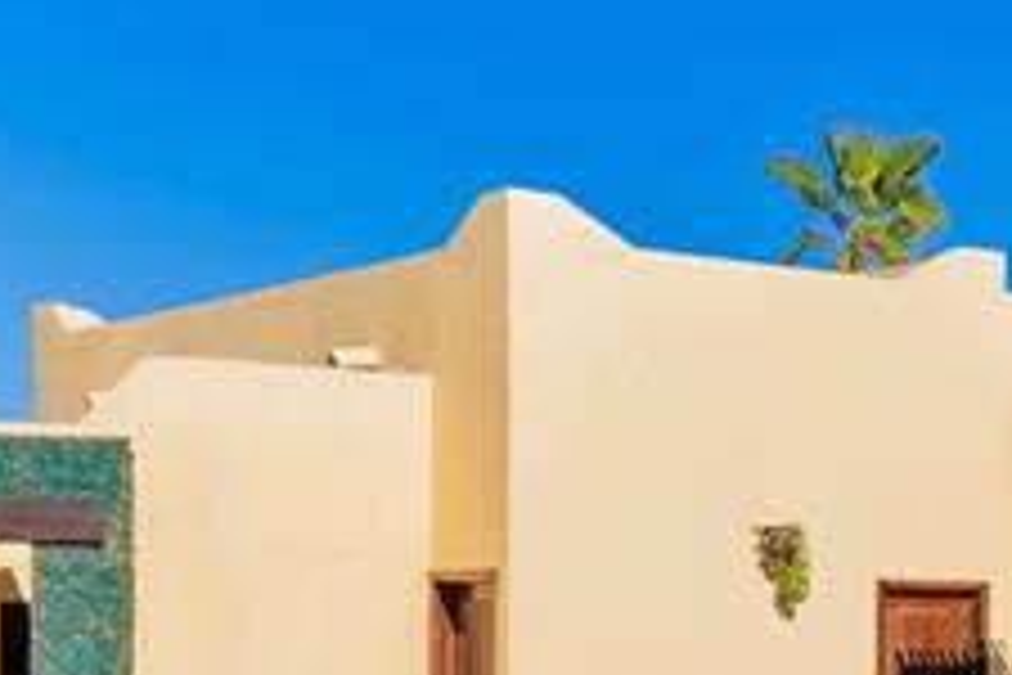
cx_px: 1340
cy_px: 806
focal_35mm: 91
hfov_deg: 20.3
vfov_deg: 14.6
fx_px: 2558
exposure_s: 1/750
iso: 80
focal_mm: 20
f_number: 5.6
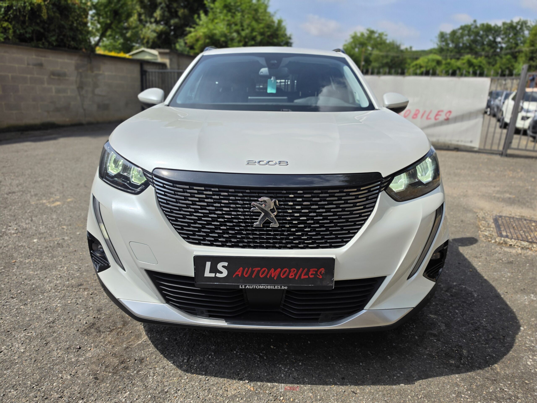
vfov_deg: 58.9
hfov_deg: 73.9
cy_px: 202
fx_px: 357
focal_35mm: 23
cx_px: 268
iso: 40
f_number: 1.4
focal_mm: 6.5
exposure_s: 1/7939
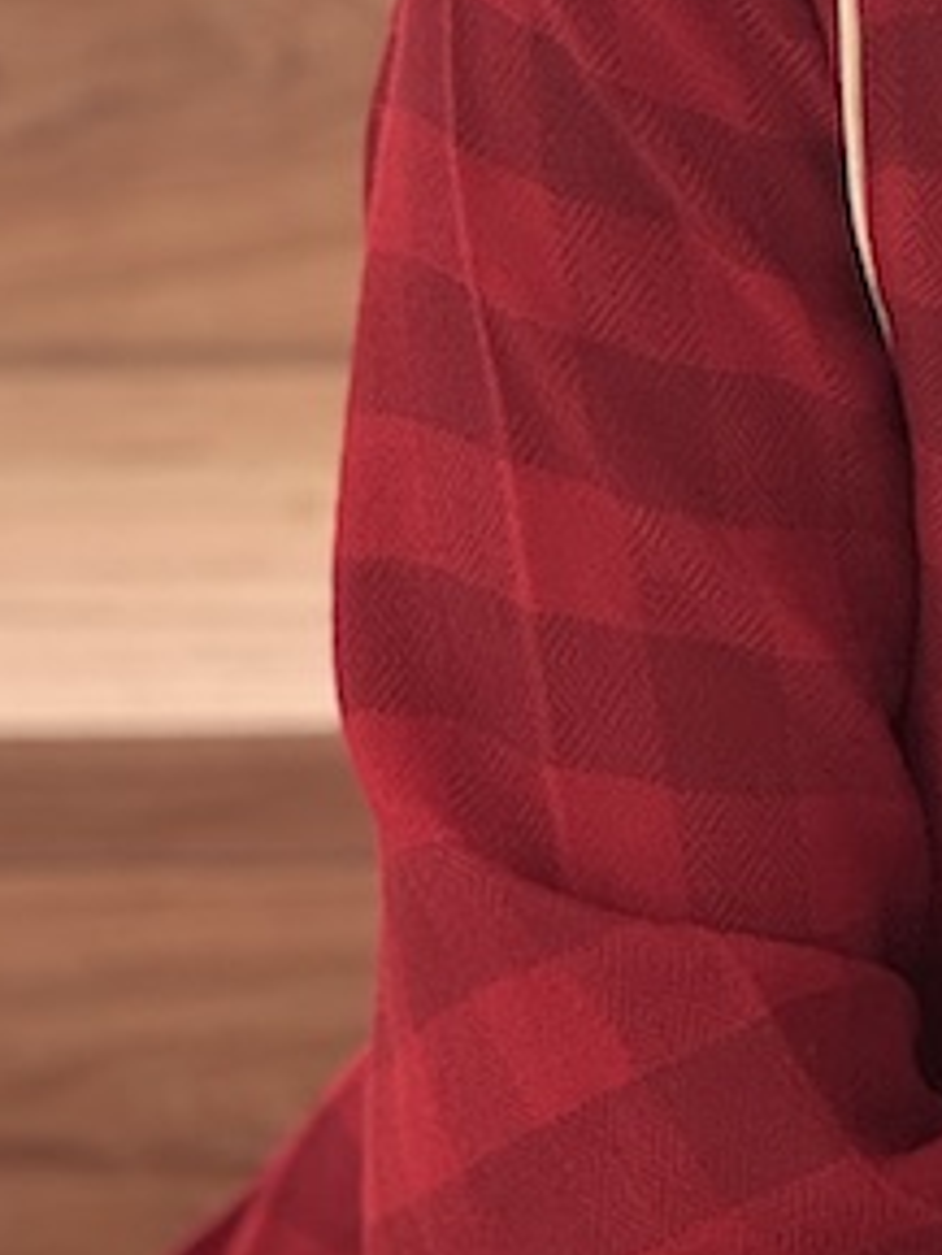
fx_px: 9608
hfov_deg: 5.6
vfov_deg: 7.4
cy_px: 52
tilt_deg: -17.1
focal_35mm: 265
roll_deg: +1.1
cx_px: 1226
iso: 80
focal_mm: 9
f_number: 2.8
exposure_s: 1/99
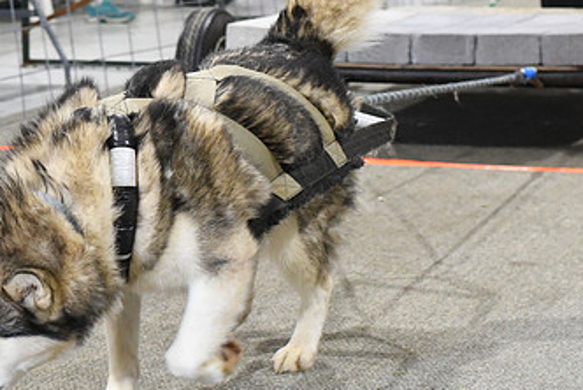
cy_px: 177
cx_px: 142
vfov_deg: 10.5
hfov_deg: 15.6
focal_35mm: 131
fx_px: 2123
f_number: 4.5
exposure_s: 1/320
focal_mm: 50
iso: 5000
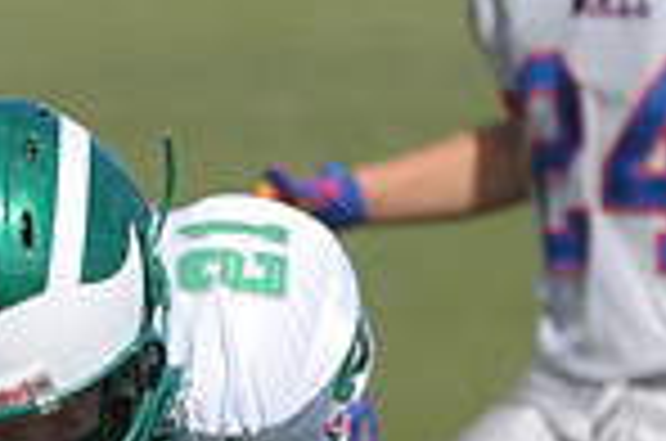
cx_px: -36
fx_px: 23924
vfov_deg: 1.1
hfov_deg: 1.6
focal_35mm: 1296
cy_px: 668
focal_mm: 220
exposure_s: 1/6400
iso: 640
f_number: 4
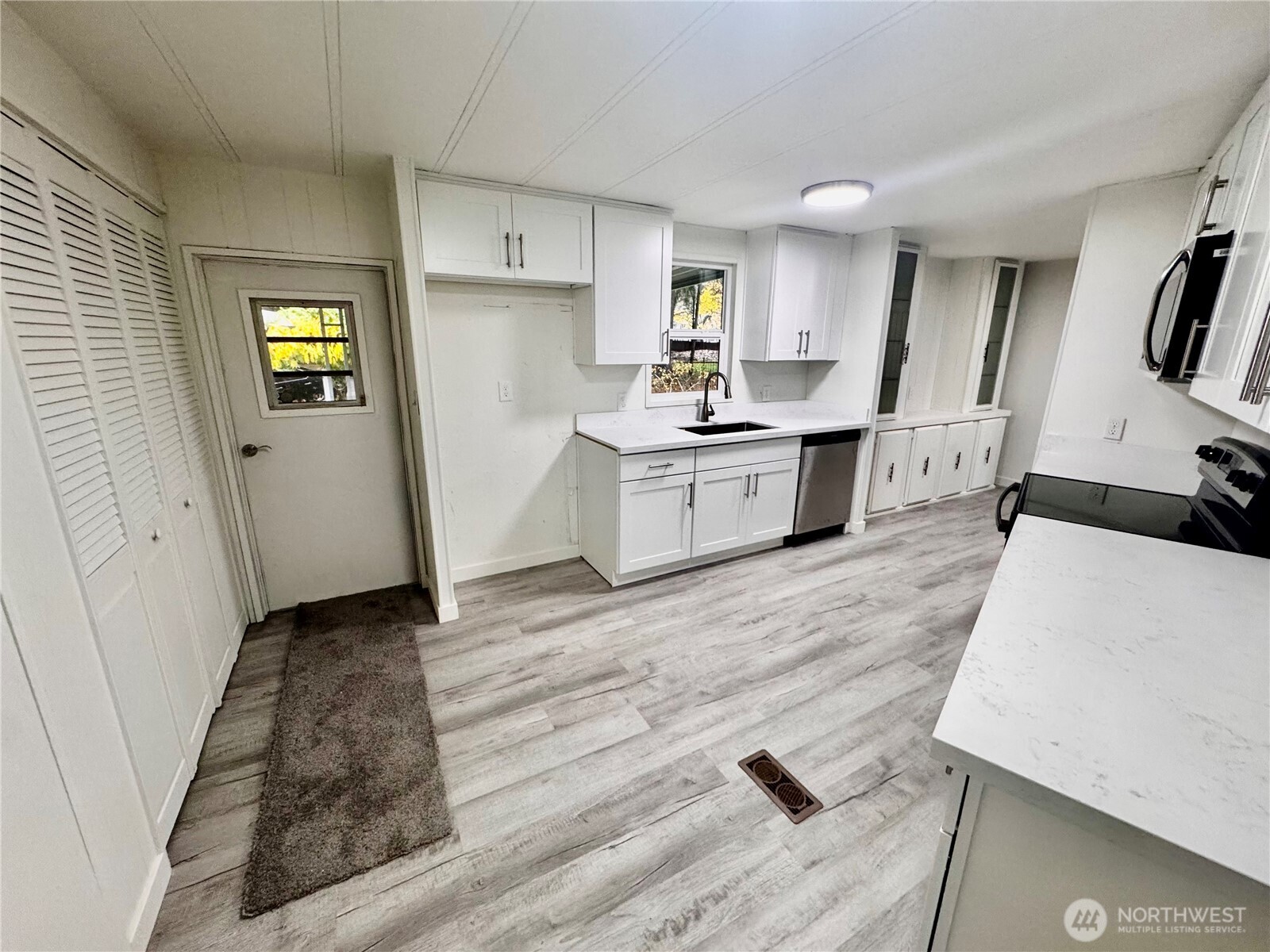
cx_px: 635
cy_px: 476
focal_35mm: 14
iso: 250
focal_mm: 2.22
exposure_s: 1/120
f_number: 2.2
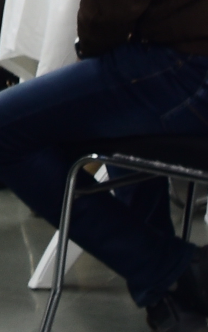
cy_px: -360
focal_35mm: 311
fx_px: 2819
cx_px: -532
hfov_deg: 4.0
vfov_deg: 6.5
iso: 125
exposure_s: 1/6
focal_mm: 21
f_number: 5
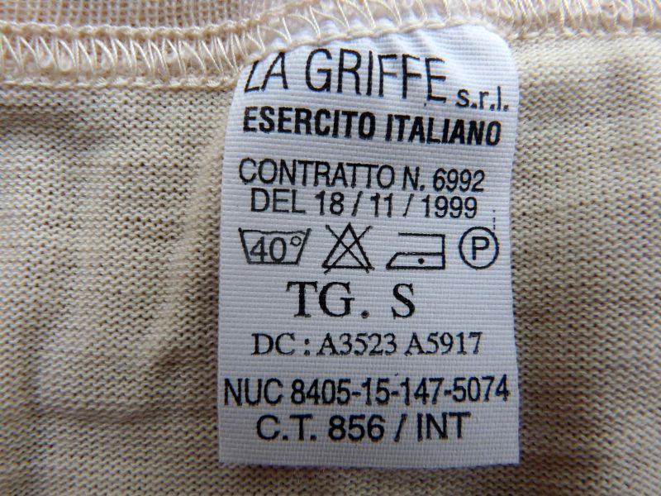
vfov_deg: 51.4
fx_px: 516
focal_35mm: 27
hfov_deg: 65.3
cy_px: 248
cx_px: 330
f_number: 5
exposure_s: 1/200
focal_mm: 4.8
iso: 100
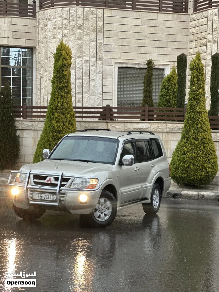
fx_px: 649
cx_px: 110
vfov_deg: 25.3
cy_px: 146
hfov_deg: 19.1
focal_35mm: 77
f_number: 2.8
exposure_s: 1/40
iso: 200
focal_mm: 9
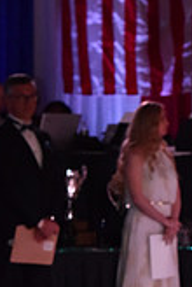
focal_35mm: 477
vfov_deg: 4.3
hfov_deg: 2.9
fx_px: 3800
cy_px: 408
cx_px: 277
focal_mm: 135
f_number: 8
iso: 2500
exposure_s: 1/320
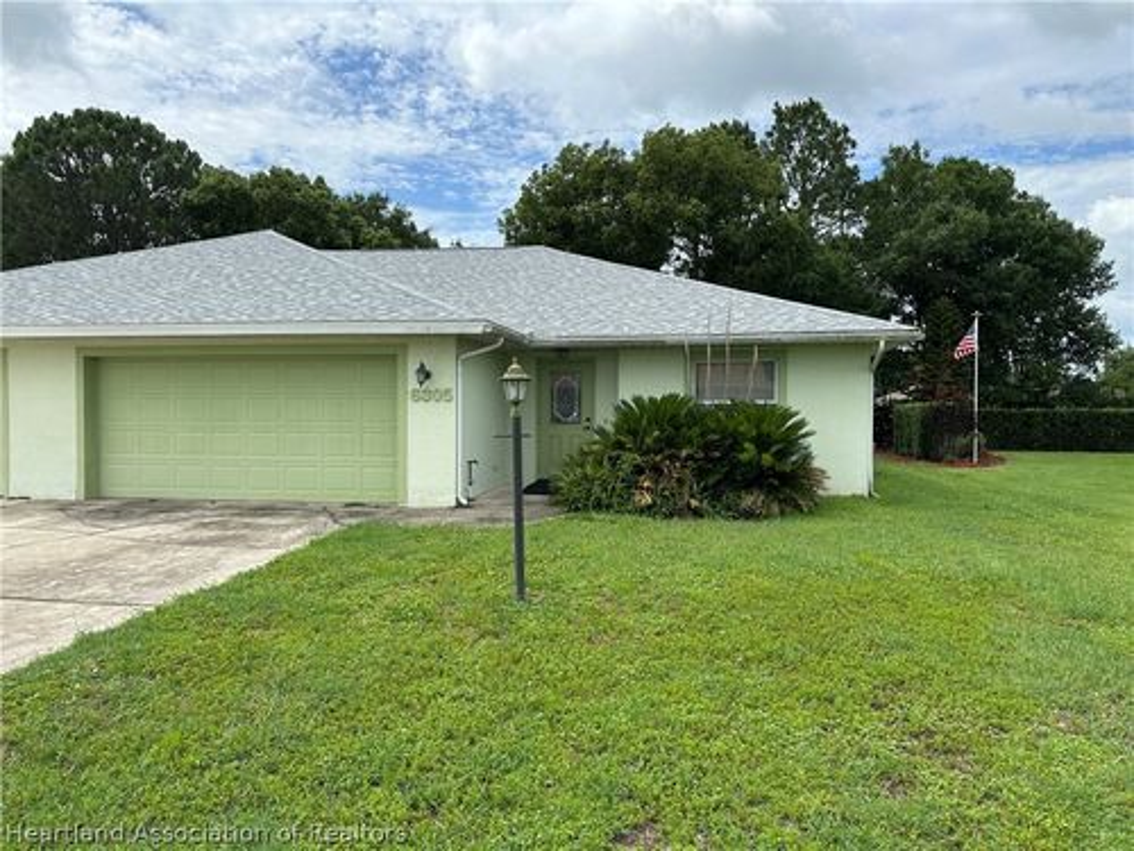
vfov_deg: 56.8
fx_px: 786
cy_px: 426
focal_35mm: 24
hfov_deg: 71.6
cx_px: 567
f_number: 1.78
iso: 80
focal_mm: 6.86
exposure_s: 1/4016
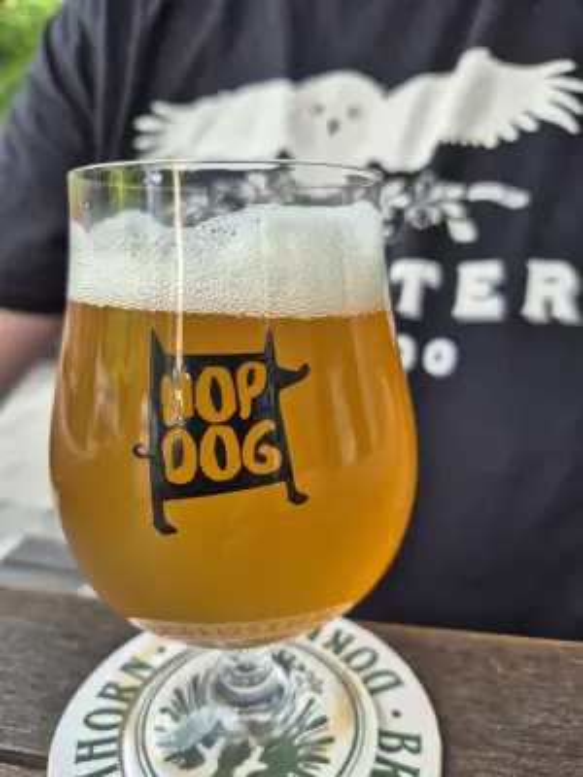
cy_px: 388
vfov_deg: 73.9
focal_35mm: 23
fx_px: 516
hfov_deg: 58.9
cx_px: 292
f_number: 1.8
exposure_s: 1/180
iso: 64
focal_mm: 5.4
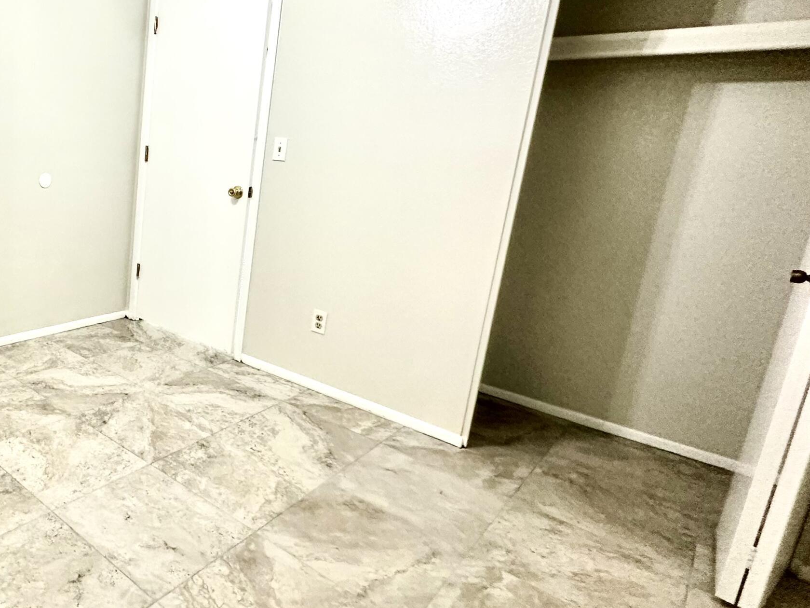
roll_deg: -3.6
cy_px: 252
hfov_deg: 59.9
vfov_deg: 54.6
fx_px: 585
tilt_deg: -11.6
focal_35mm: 25
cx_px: 94
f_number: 2.2
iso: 320
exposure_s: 1/60
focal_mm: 2.22
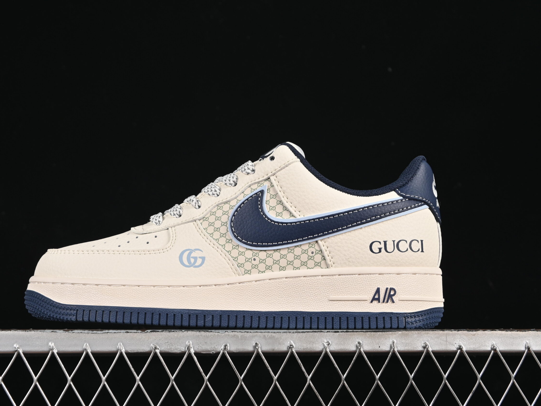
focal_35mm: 82
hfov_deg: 23.8
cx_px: 240
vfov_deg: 18.0
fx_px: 1282
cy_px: 203
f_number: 8
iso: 160
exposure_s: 1/80
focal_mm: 50
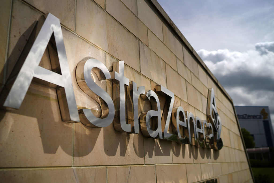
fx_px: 266
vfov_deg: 37.9
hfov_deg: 54.4
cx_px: 137
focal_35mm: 35
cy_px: 92
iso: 50
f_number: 2.5
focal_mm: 35
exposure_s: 1/8000
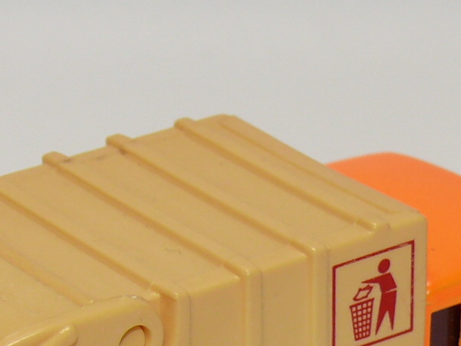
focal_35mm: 237
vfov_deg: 6.2
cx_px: 108
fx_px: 3157
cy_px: 400
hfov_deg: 8.3
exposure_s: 1/30
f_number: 4
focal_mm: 12.5
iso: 100
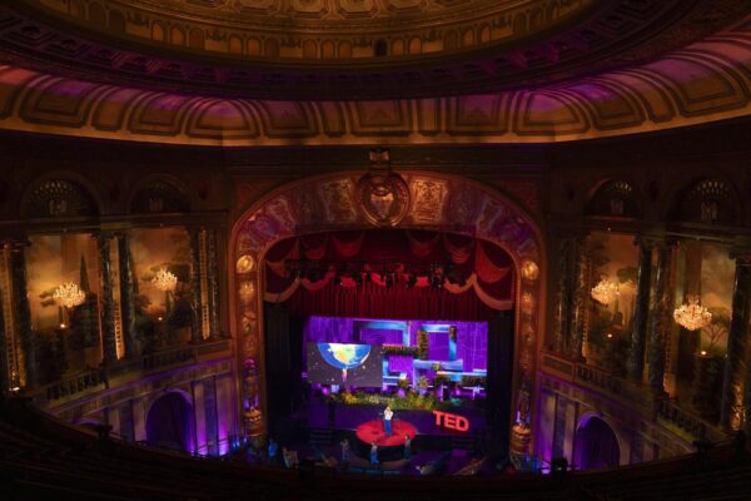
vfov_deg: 52.1
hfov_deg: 72.5
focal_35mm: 25
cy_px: 250
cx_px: 380
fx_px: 512
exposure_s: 1/190
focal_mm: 24
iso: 4000
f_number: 3.2
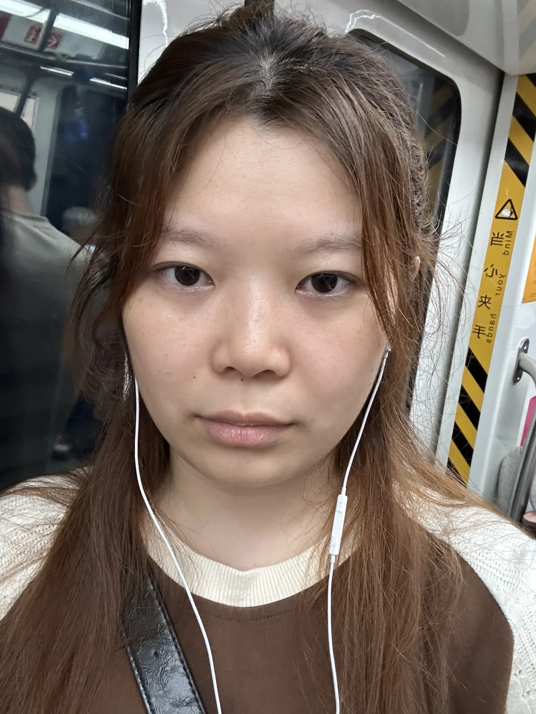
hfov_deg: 46.8
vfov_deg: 60.0
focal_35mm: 30
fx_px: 619
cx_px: 268
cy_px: 357
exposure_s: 1/57
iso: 160
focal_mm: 2.69
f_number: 1.9
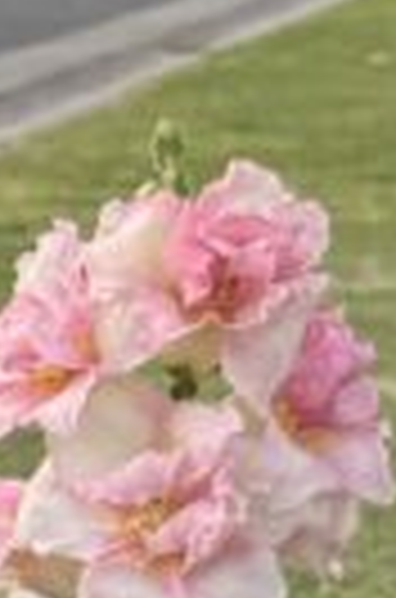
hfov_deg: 4.4
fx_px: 3997
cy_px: 540
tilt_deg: -9.2
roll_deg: -0.4
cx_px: -1998
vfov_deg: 8.5
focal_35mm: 241
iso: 80
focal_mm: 6.76
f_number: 1.78
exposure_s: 1/1425
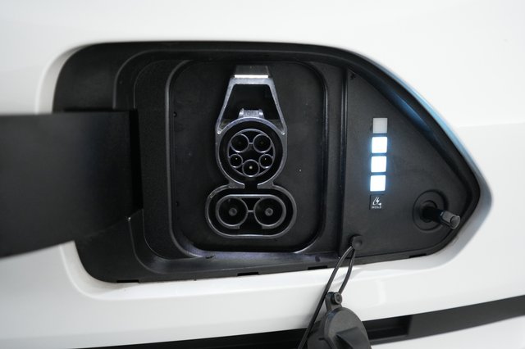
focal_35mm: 27
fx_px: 394
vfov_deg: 47.9
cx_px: 262
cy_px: 174
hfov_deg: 67.4
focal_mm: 27
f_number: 2.8
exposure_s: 1/160
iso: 3200
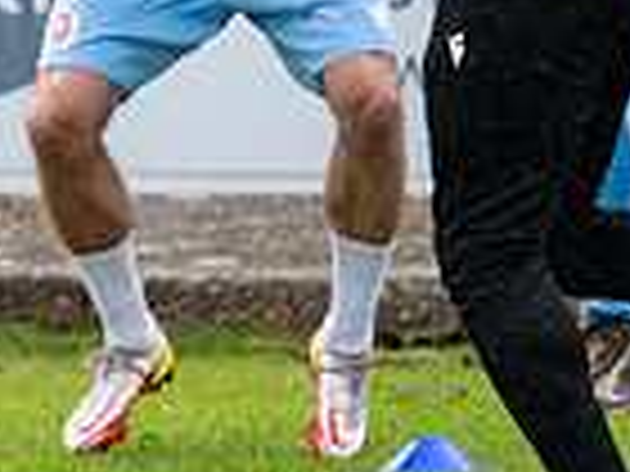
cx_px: -453
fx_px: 11393
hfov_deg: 3.2
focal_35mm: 626
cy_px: 18
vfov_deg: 2.4
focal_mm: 135
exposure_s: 1/1000
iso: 800
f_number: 4
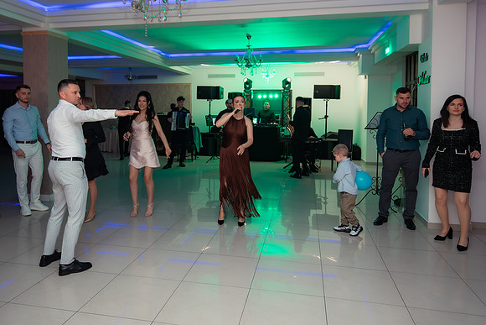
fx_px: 352
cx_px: 230
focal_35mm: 26
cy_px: 123
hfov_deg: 69.2
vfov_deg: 49.0
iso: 1600
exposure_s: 1/200
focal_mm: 21
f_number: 2.8
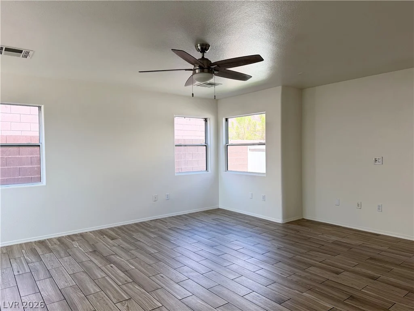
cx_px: 207
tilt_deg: -1.7
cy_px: 156
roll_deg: +0.3
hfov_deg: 71.6
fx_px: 287
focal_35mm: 24
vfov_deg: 56.8
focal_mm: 6.76
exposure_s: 1/197
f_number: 1.78
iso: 80
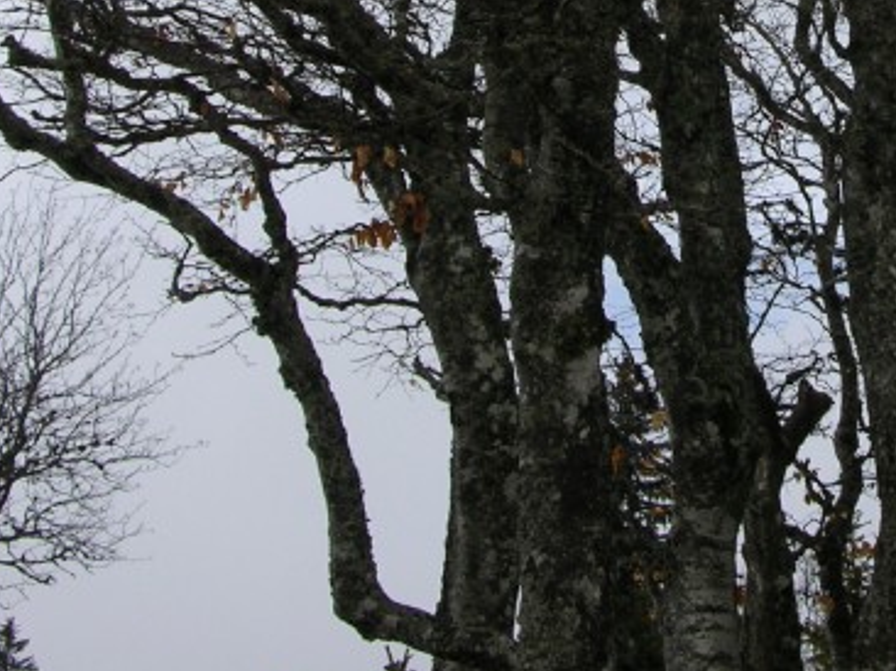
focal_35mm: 98
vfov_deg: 14.7
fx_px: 2535
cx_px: 798
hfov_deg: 19.7
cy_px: -91
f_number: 7.1
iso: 50
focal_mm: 8.9
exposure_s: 1/214
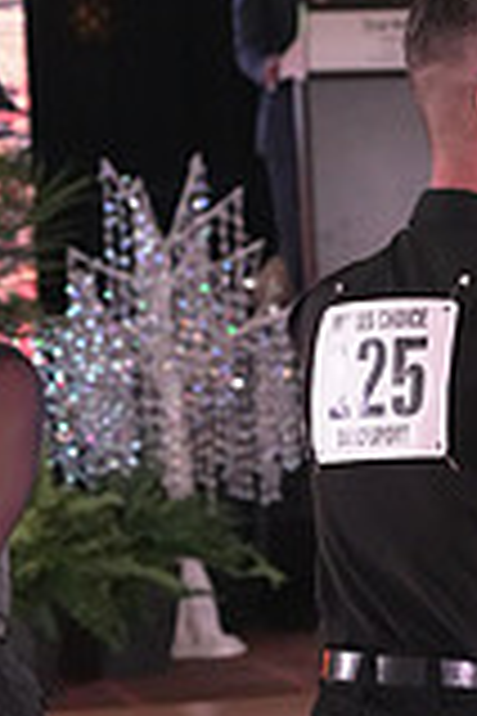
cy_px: 905
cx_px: 758
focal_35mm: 255
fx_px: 5068
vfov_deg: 8.0
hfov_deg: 5.3
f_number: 5.6
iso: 5000
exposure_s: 1/320
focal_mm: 70
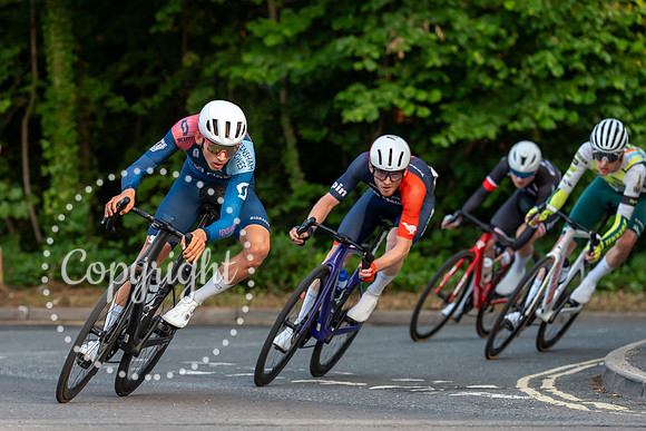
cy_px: 222
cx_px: 232
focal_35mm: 212
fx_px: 3797
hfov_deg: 9.7
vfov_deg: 6.5
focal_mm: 165
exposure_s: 1/800
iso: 1000
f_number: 3.5
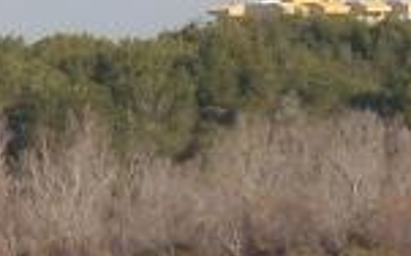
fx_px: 8470
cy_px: 501
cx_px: -629
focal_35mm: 757
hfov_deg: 2.8
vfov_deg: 1.7
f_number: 4.7
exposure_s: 1/384
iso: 64
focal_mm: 17.1
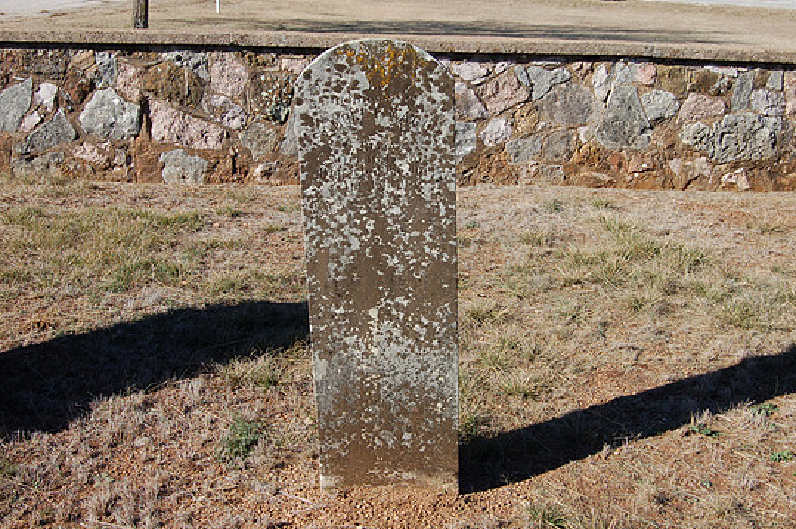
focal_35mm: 42
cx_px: 388
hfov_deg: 46.4
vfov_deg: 31.8
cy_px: 245
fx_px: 928
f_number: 9
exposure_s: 1/320
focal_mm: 26
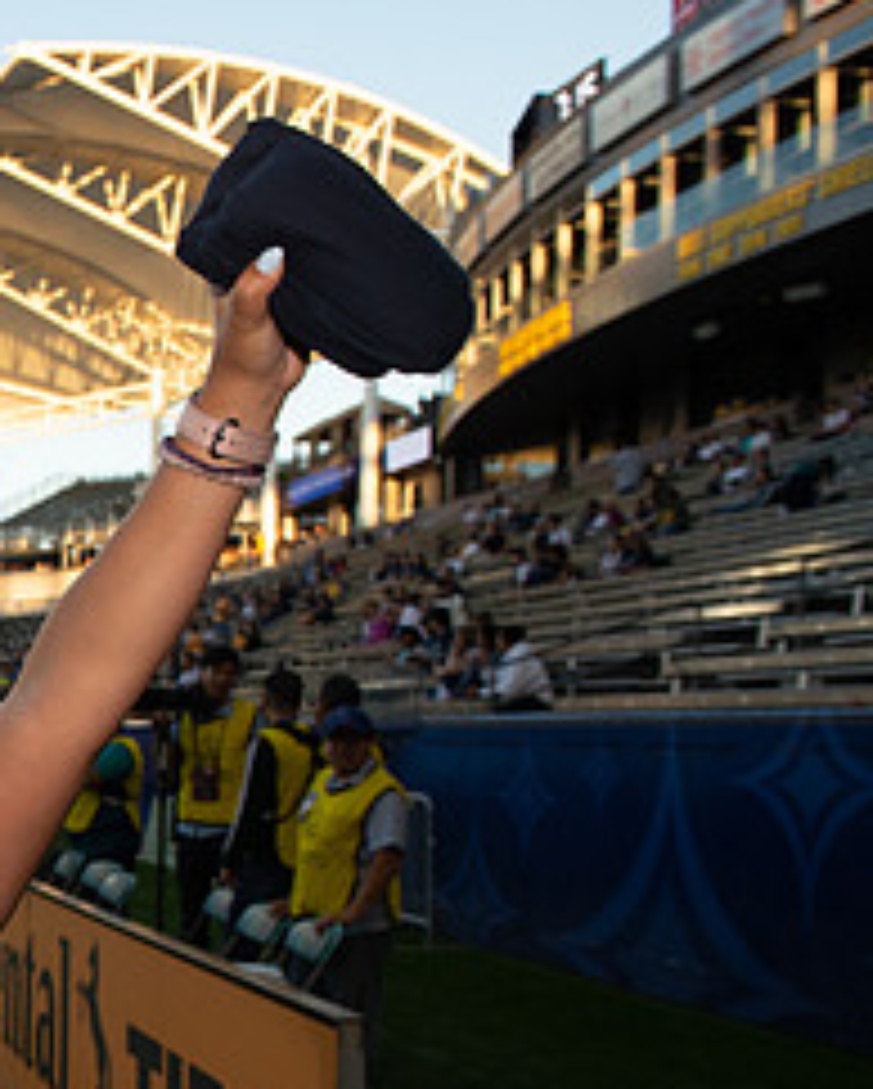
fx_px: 1742
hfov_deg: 23.6
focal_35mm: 54
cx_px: -360
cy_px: 803
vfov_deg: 34.1
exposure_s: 1/640
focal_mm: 24
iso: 800
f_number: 6.3
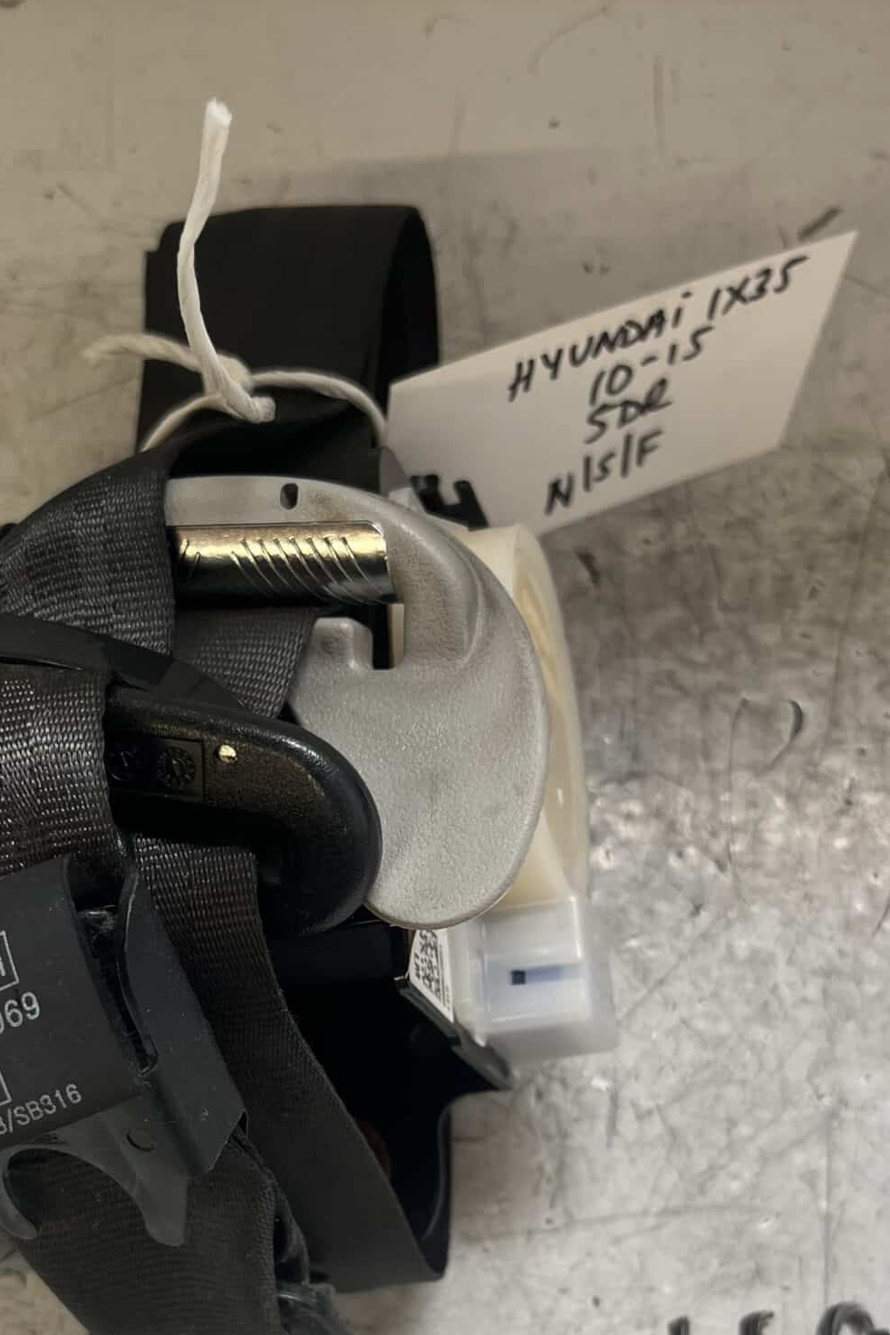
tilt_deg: -75.4
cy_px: 962
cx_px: 368
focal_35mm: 47
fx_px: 1743
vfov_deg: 41.0
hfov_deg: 28.6
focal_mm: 5.1
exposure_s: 1/122
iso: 64
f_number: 1.6
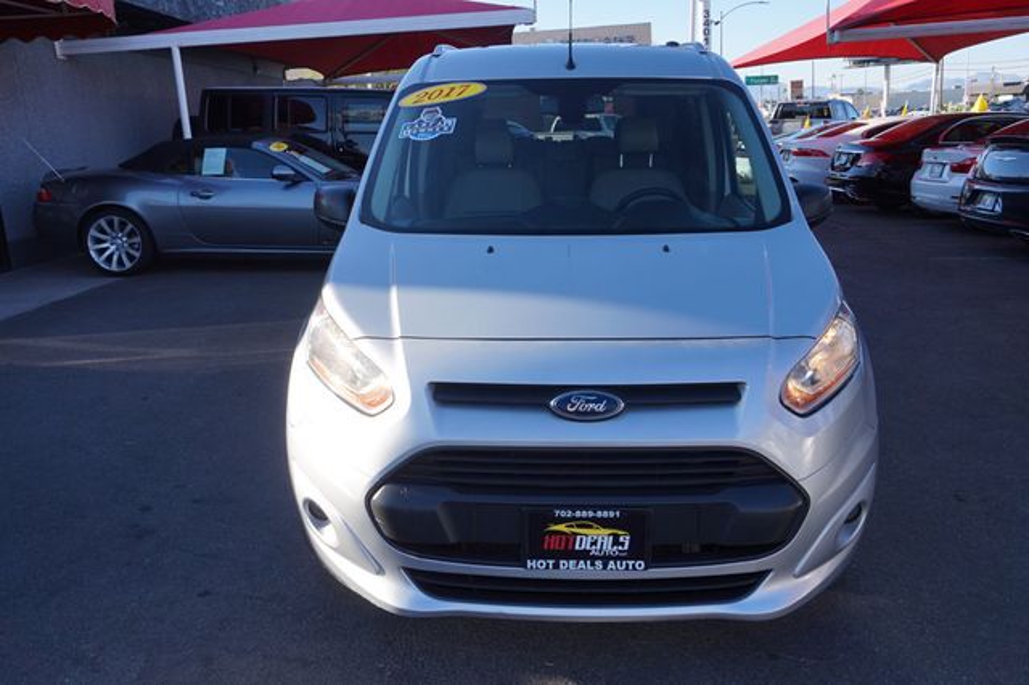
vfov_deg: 43.6
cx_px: 514
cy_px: 342
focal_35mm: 30
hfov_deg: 62.0
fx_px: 857
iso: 100
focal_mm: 20
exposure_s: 1/100
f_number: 8
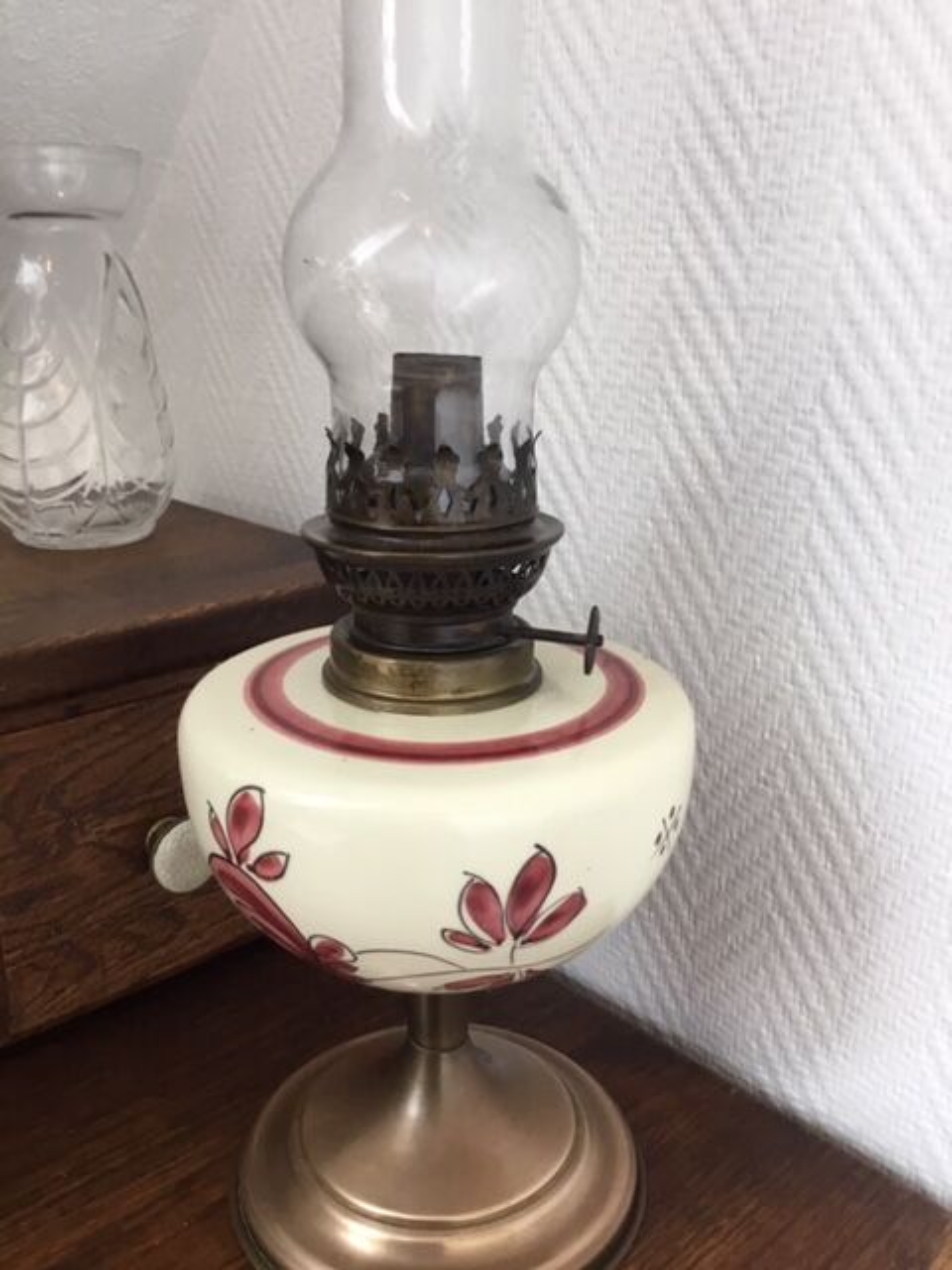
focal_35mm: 31
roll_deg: +0.5
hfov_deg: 45.4
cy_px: 635
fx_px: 1137
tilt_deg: -20.0
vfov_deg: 58.4
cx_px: 476
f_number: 2.4
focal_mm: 3.3
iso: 64
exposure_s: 1/33
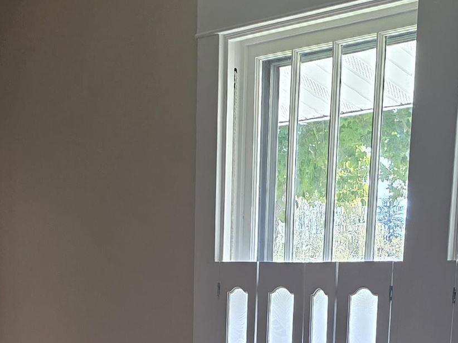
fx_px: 1138
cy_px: 543
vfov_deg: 15.6
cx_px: 272
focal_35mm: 86
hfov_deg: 22.7
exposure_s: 1/180
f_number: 1.7
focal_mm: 6.3
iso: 200
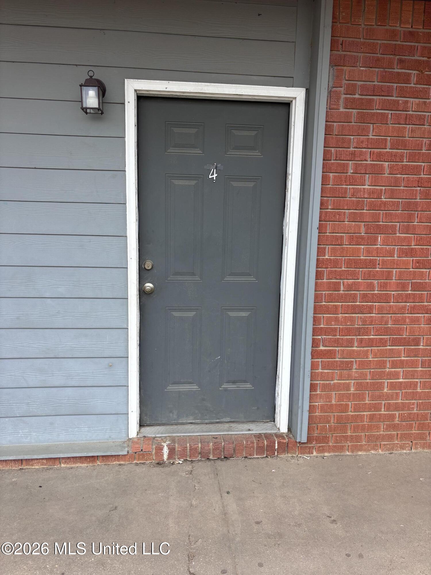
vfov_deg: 67.3
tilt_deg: -9.4
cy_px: 288
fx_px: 432
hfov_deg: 53.1
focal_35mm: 26
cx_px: 216
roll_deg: -2.3
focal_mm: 5.96
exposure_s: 1/1295
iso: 50
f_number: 1.6
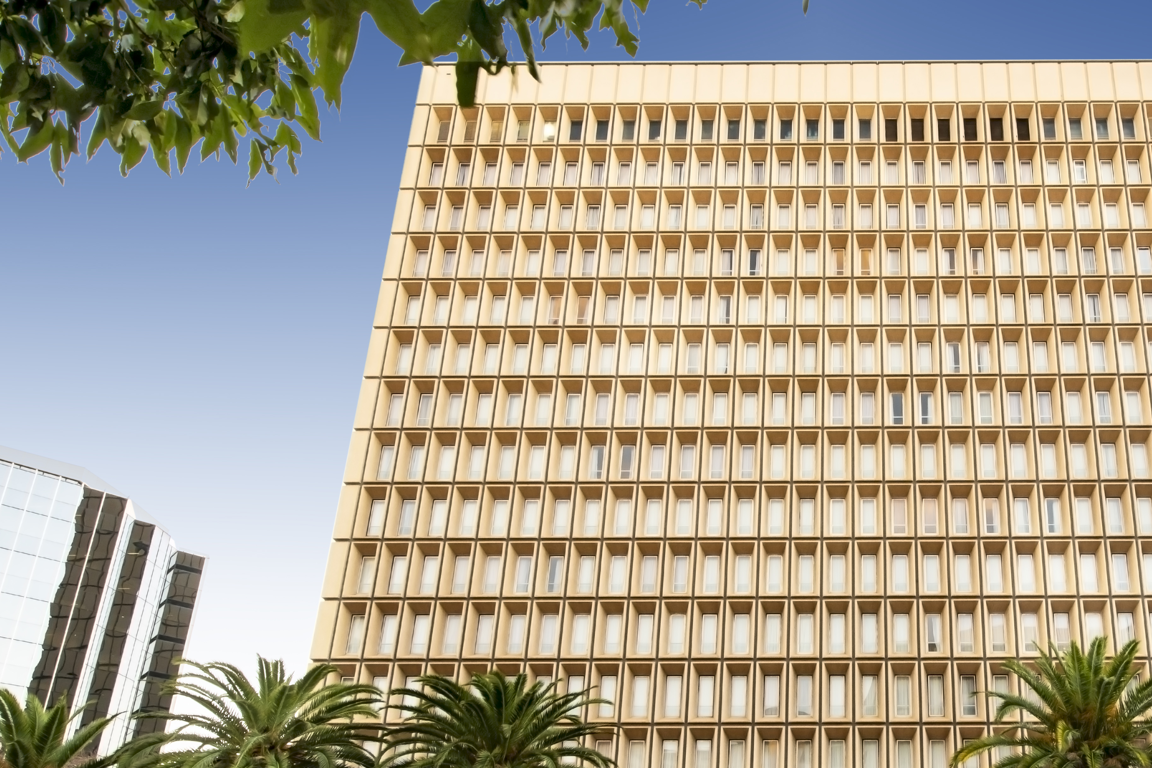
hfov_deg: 55.3
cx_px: 818
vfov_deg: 39.3
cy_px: 532
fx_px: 1056
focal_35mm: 33
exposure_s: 1/4
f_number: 11
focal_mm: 20
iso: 400
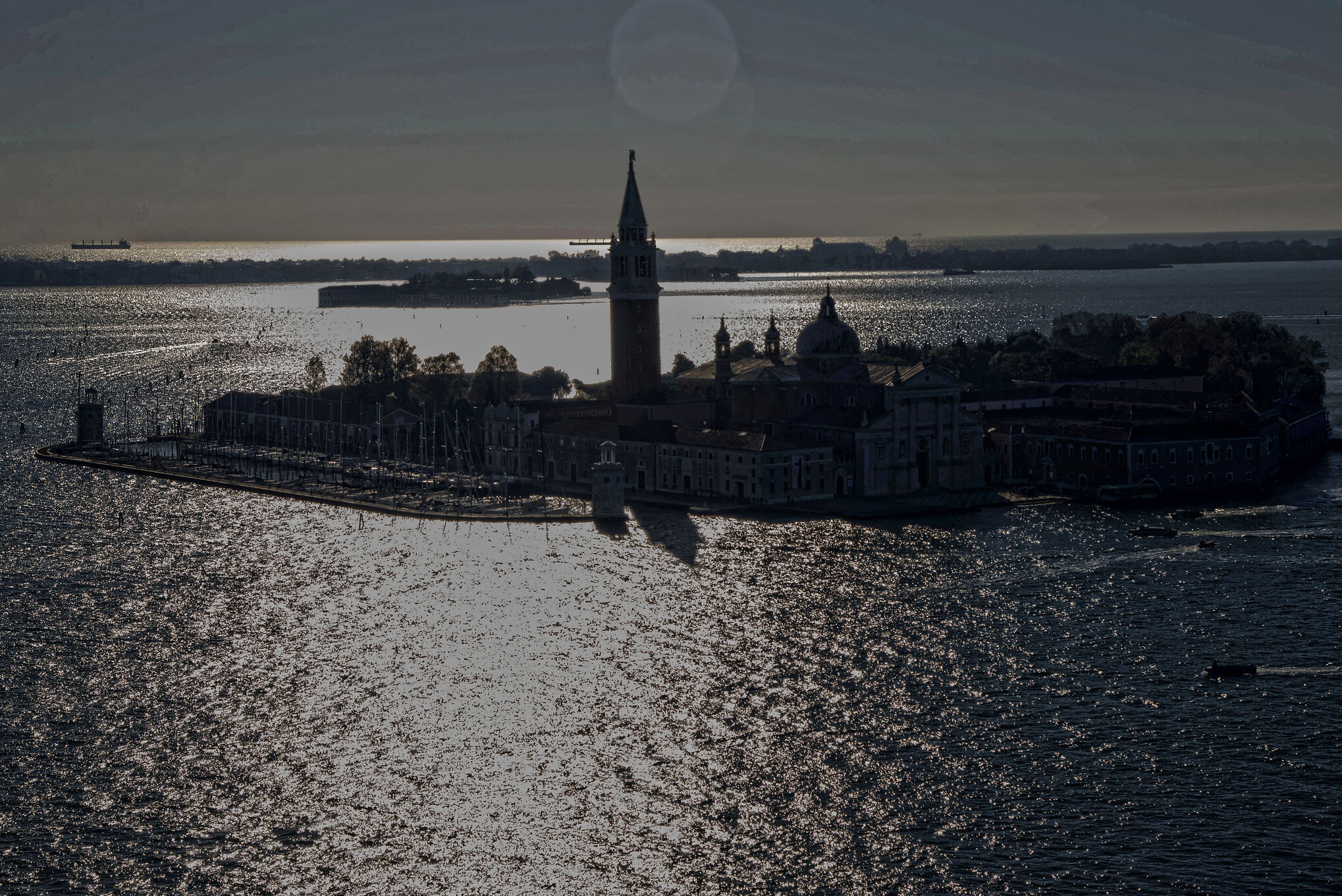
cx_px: 753
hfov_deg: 27.7
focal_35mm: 73
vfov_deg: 18.7
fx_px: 2723
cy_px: 375
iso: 100
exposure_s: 1/320
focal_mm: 62
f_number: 11
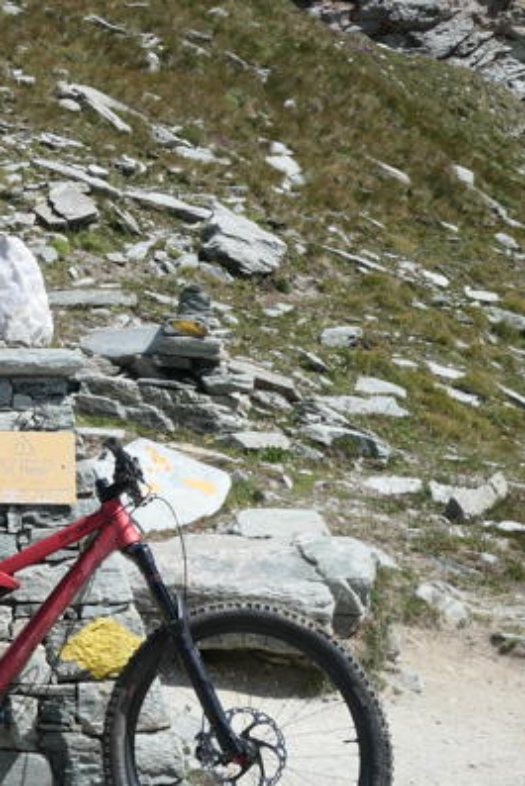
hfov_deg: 21.1
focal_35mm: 63
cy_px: 119
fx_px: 1377
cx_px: 41
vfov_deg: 30.8
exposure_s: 1/800
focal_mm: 9
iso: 200
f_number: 6.3
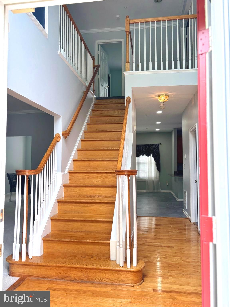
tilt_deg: +3.5
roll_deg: -0.4
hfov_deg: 53.1
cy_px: 154
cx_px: 115
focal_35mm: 26
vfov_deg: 67.3
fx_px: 230
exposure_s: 1/121
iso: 40
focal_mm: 5.96
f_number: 1.6
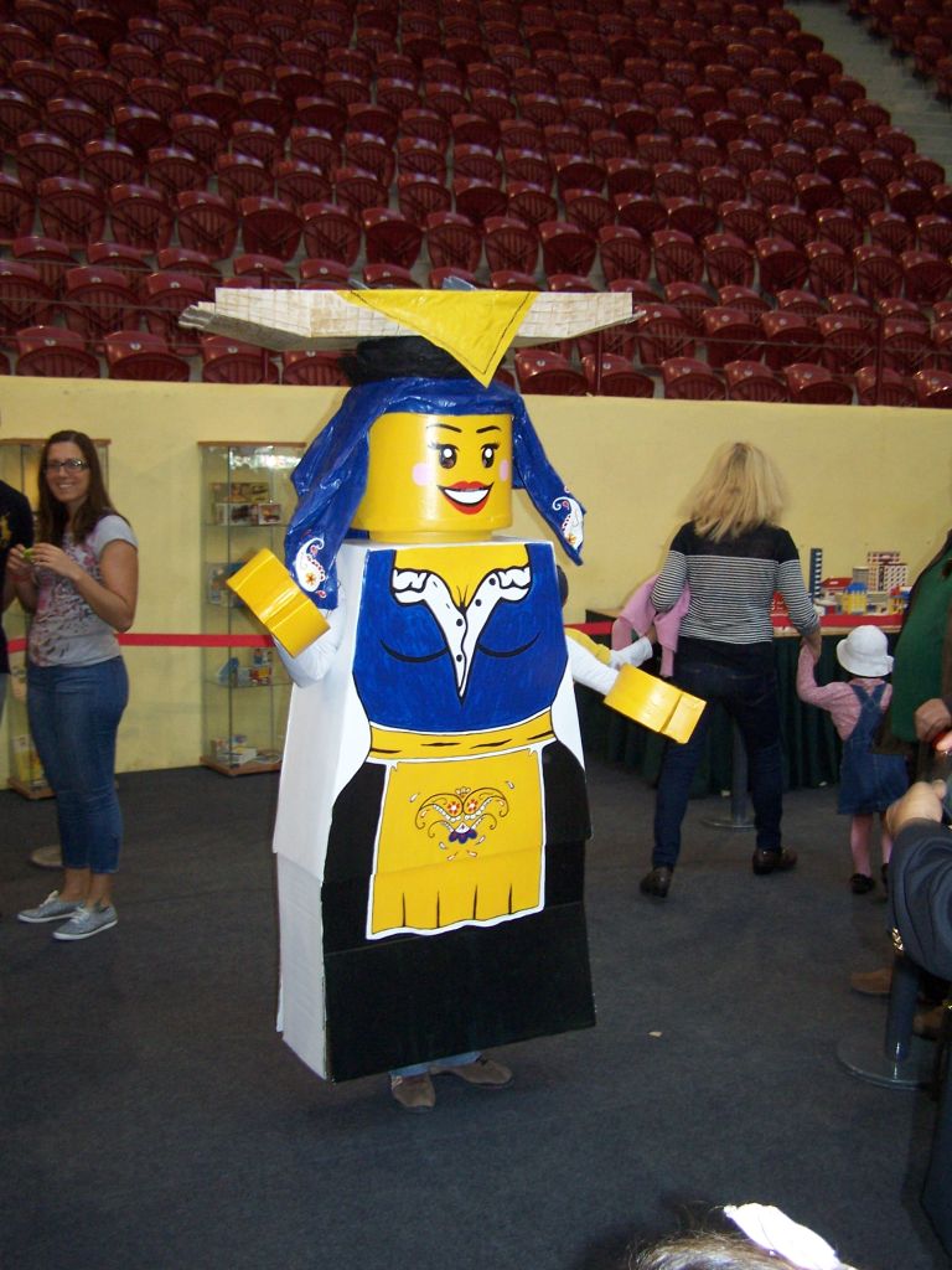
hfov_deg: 37.7
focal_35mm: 38
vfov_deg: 49.0
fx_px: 1393
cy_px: 635
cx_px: 476
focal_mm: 6.3
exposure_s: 1/60
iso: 140
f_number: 2.8
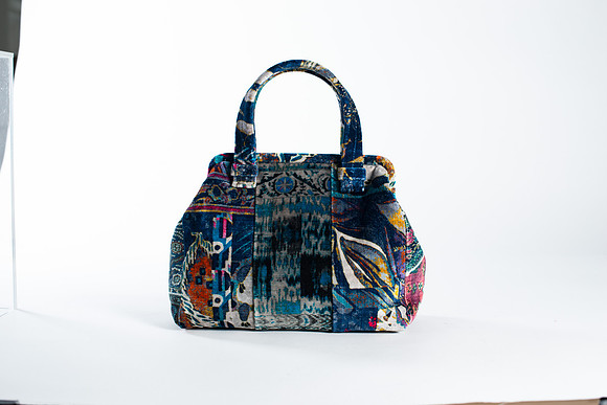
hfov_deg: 39.6
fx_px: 843
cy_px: 202
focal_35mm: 50
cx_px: 304
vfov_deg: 27.0
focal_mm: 50
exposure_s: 1/200
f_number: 6.3
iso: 200
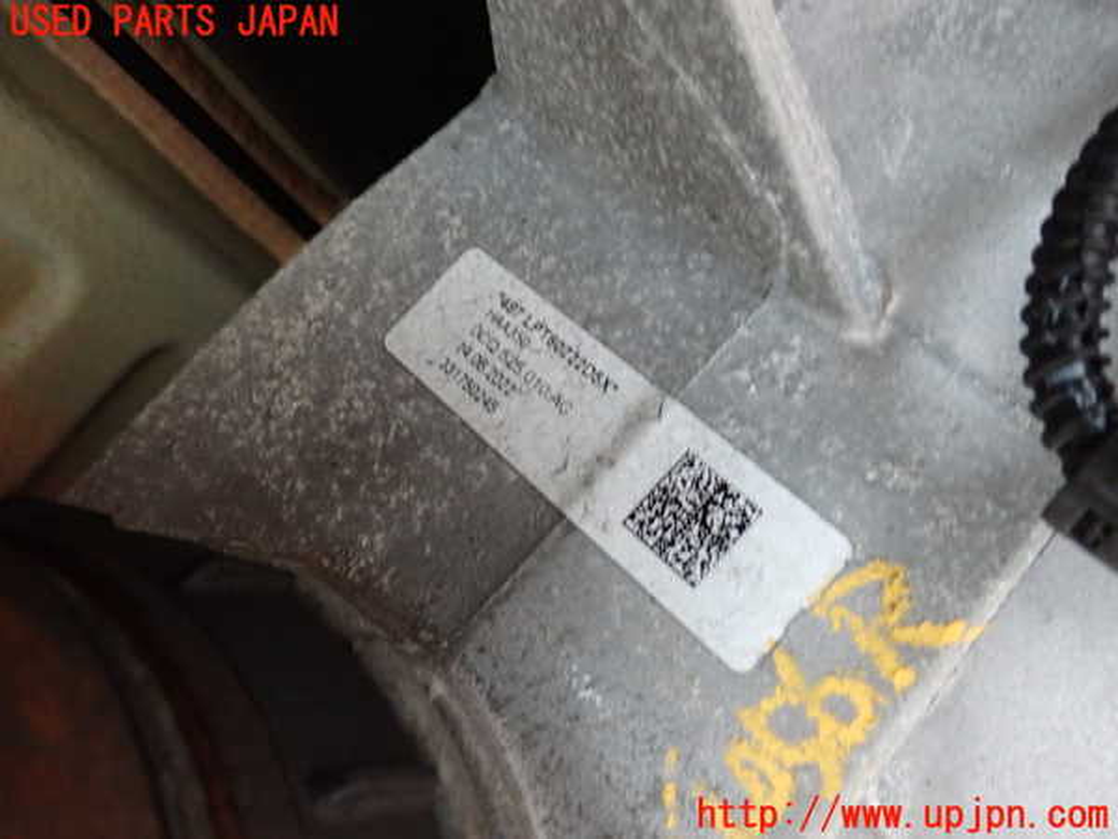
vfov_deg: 46.8
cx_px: 559
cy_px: 420
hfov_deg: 60.0
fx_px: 969
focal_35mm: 30
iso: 800
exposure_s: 1/30
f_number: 2.3
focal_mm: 5.4
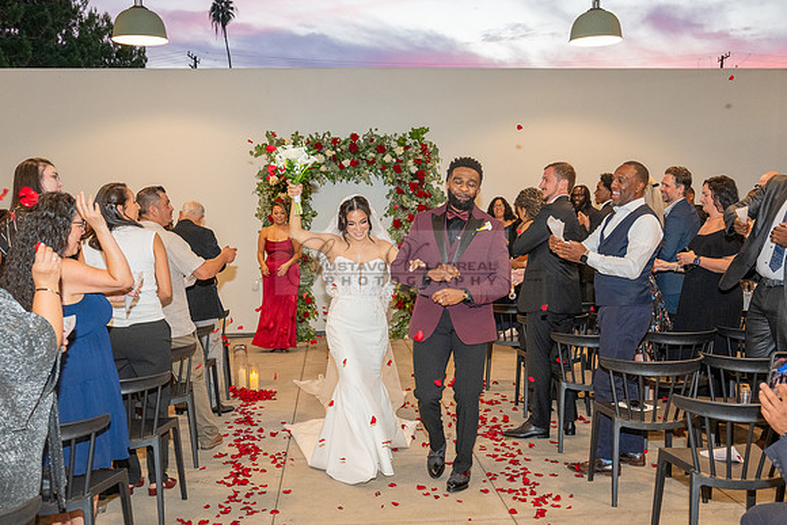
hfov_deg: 48.6
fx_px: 872
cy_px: 337
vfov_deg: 33.3
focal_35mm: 40
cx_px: 388
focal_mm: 30
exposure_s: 1/200
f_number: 3.5
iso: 1250
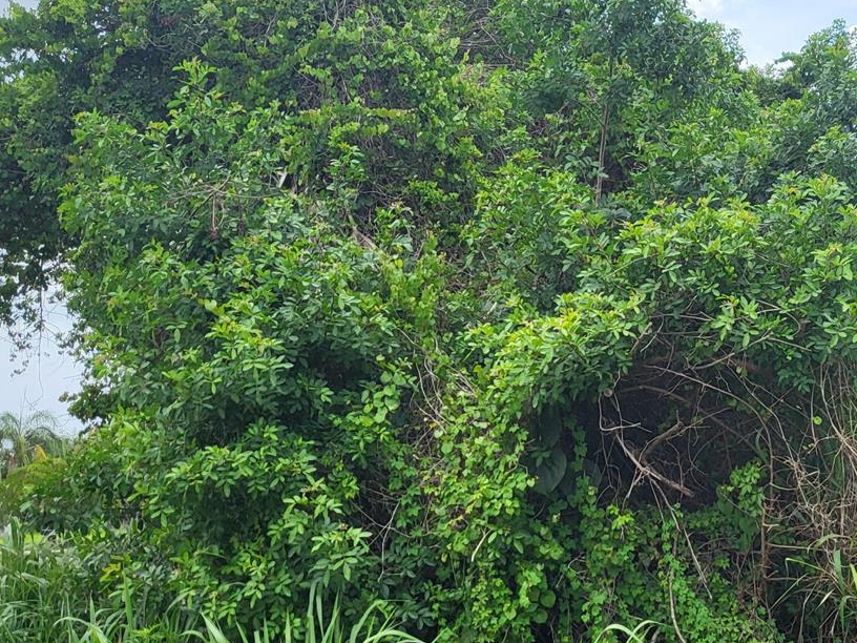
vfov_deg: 28.5
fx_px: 1263
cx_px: 672
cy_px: 376
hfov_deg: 36.4
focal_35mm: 51
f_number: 1.8
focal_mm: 4.25
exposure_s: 1/2321
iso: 50
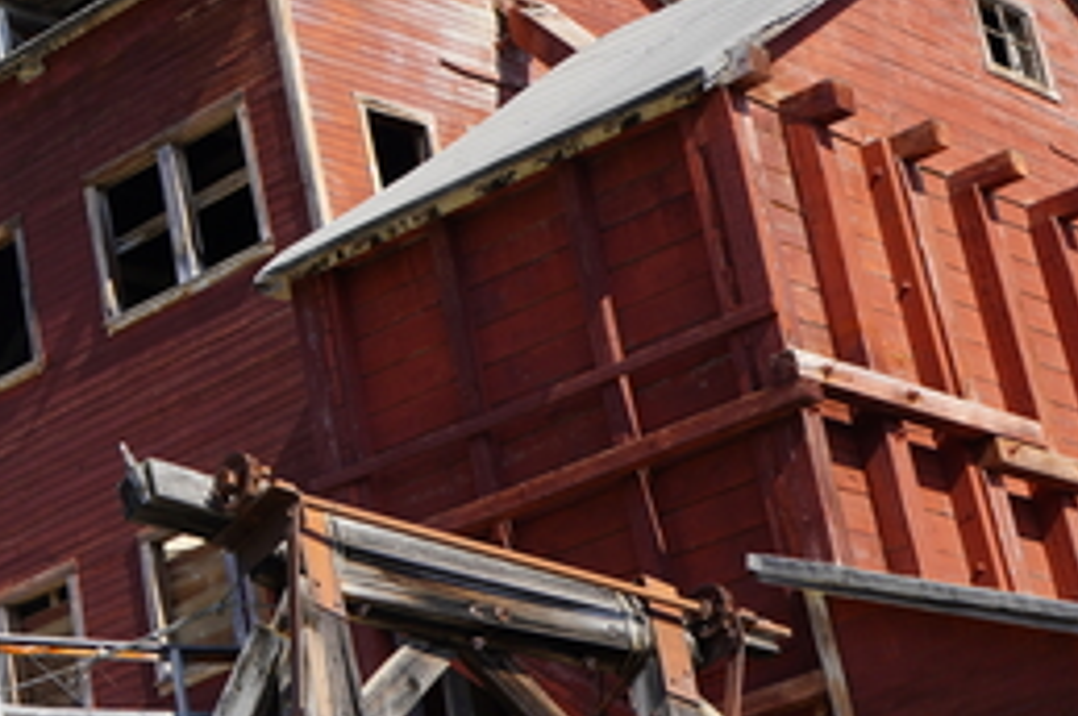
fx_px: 3202
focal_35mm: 107
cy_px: -27
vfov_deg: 12.6
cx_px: -33
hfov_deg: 18.5
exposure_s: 1/125
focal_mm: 33
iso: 100
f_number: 8
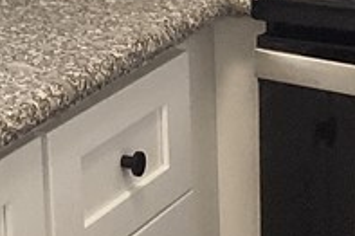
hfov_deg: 11.9
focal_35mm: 168
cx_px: -117
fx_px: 1655
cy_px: -171
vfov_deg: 7.9
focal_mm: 3.3
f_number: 2.4
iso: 80
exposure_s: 1/120
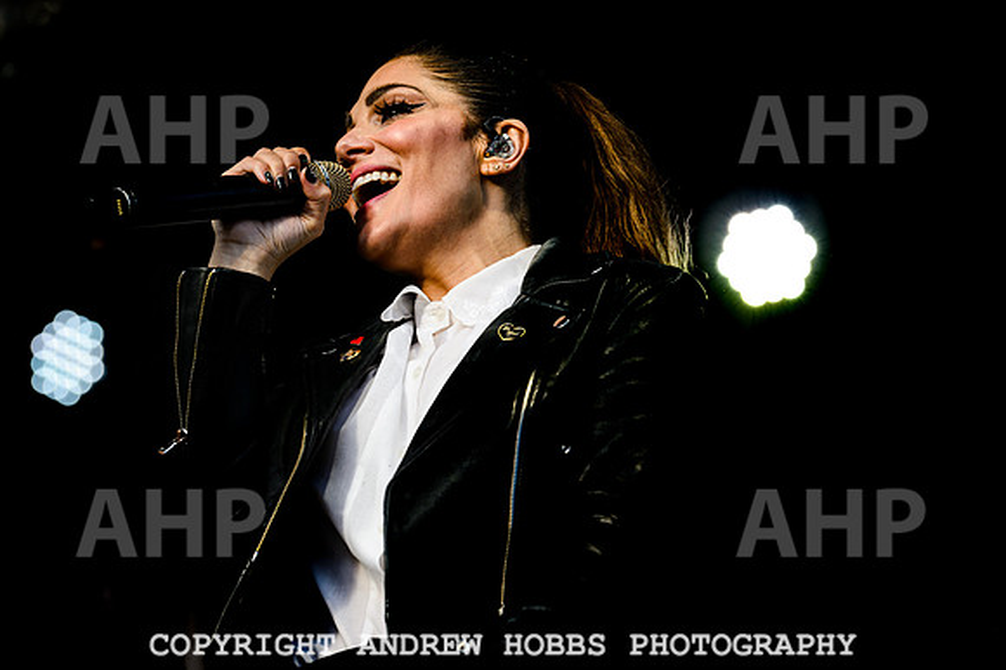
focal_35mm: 160
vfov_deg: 8.6
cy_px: 335
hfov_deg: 12.8
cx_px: 503
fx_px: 4468
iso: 200
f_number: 4.5
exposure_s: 1/800
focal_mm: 160
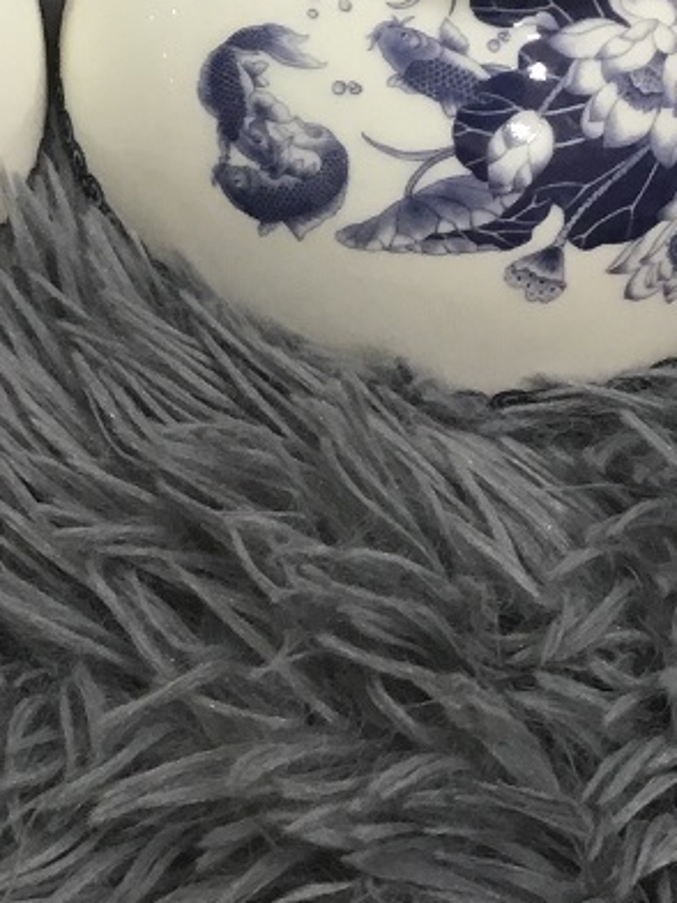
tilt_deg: -44.8
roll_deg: +0.2
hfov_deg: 15.4
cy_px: -53
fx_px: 2477
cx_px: 58
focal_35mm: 95
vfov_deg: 19.9
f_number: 2.4
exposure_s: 1/33
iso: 64
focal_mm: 3.3
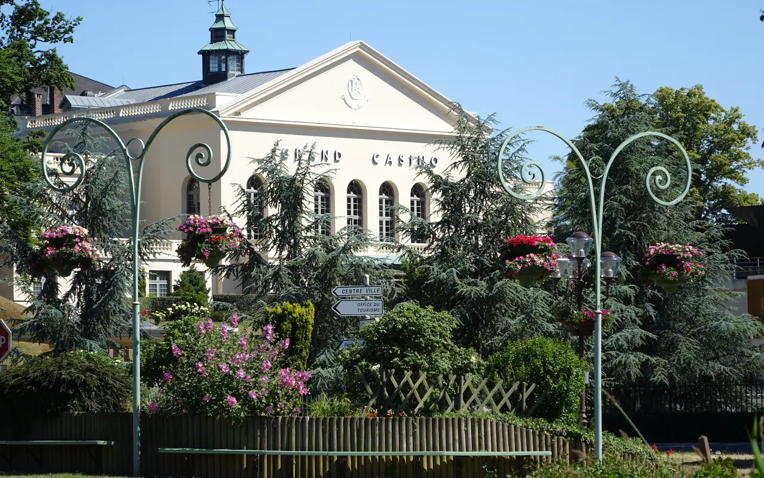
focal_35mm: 144
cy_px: 230
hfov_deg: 14.5
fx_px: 2998
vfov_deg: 9.1
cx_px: 382
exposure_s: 1/800
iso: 125
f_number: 4
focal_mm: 51.75
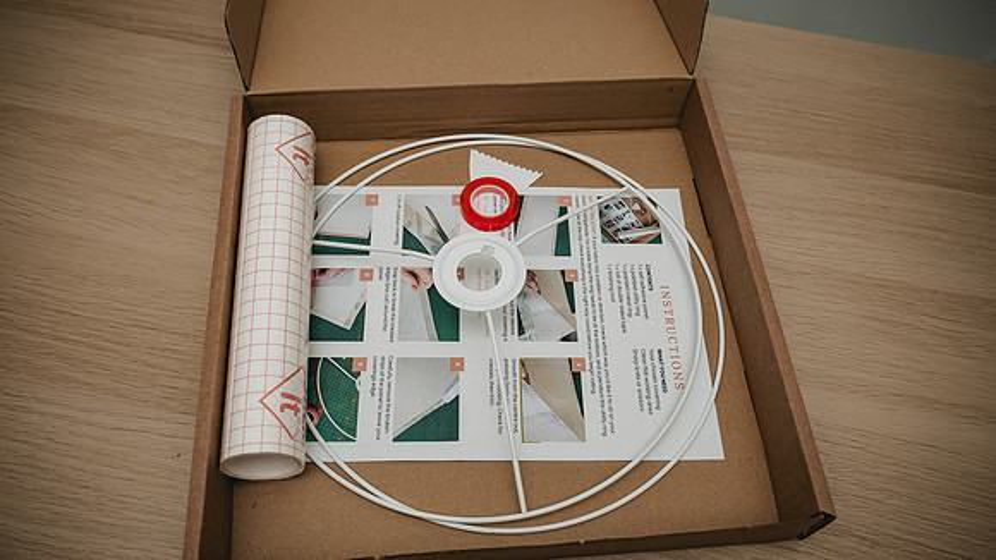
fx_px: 802
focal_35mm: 30
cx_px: 498
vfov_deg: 38.5
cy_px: 280
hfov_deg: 63.7
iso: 200
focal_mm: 19
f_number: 2.8
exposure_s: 1/200
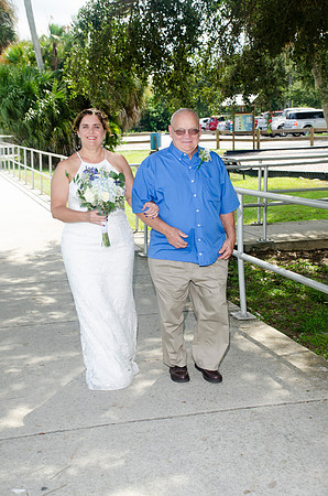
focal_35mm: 57
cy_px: 248
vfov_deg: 35.1
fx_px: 783
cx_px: 164
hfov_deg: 23.7
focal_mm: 38
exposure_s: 1/250
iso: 100
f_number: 5.6
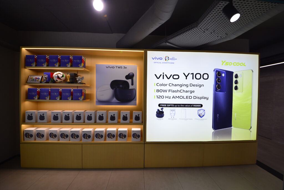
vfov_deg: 85.5
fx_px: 103
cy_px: 95
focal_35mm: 13
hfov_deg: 108.3
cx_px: 142
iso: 400
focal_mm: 13
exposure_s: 1/250
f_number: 4.5
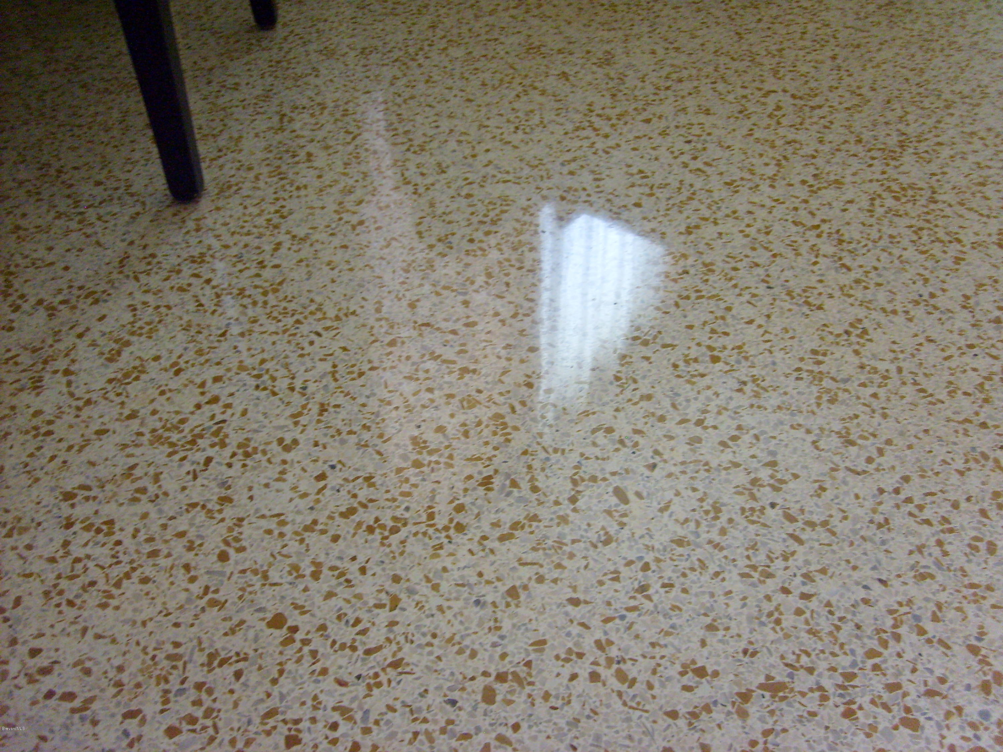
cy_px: 376
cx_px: 502
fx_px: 1014
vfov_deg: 40.7
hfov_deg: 52.6
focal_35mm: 35
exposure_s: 1/15
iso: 200
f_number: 2.8
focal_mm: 5.8
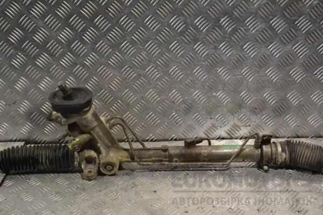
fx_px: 404
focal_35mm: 45
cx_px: 162
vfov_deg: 29.9
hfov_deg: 43.6
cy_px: 108
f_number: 9
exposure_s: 1/320
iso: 3200
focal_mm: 30
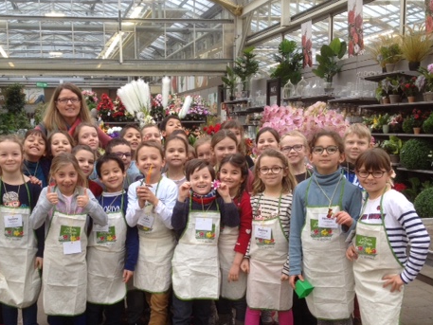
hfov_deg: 38.7
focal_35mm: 49
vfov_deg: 29.6
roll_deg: +1.2
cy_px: 201
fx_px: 613
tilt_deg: -12.3
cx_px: 173
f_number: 2.4
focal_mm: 4.28
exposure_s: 1/120
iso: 80
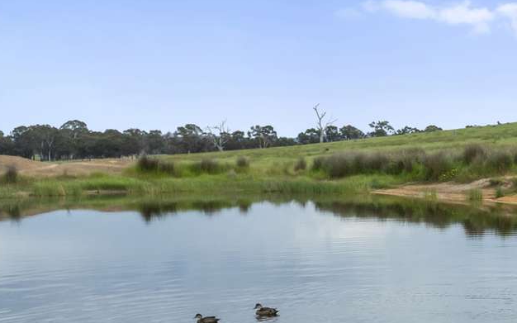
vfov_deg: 16.1
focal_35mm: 78
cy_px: 380
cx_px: 478
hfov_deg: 25.5
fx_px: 1099
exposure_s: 1/800
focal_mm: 12.29
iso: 120
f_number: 2.8
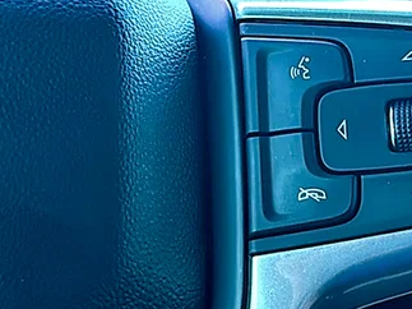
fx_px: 928
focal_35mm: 78
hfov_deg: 24.1
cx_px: 397
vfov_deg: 18.9
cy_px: 119
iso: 160
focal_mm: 6.86
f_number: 1.78
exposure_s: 1/50
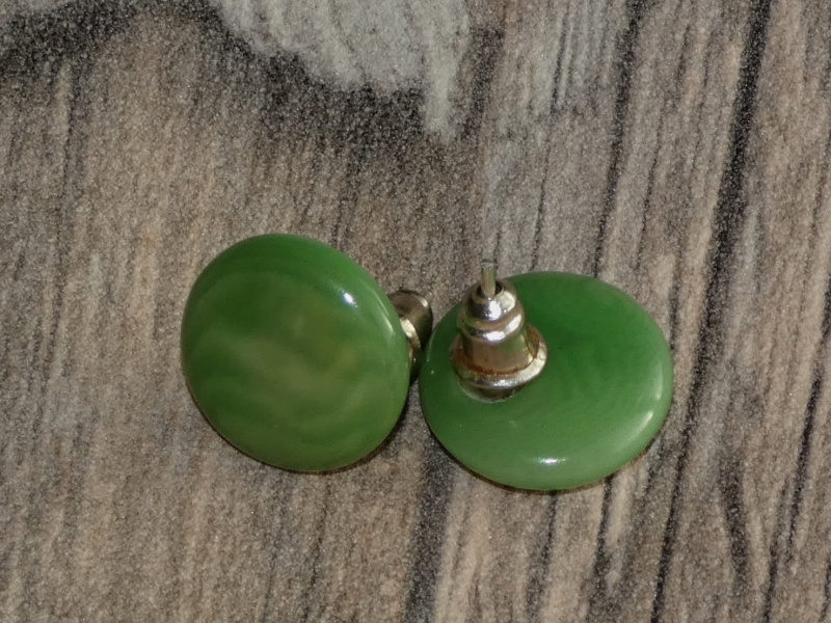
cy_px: 312
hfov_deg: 13.4
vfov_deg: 10.1
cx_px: 416
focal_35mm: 147
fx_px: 3529
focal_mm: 26.3
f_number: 5.4
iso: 80
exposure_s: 1/125
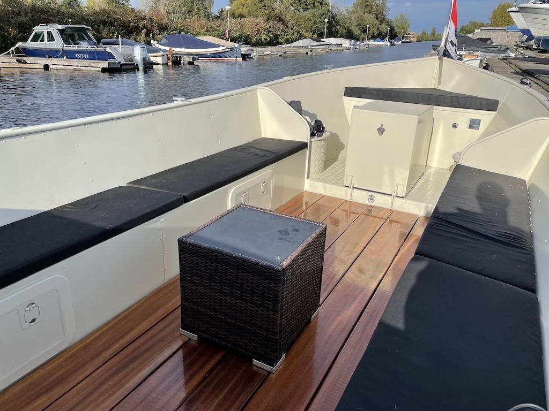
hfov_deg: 67.3
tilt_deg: -21.3
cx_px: 274
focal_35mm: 26
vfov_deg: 53.1
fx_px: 412
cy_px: 206
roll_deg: +0.8
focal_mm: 4.2
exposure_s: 1/4292
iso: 32
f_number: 1.6
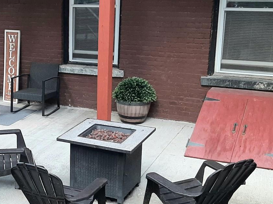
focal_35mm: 63
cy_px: 134
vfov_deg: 23.2
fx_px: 497
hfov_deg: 29.4
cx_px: 26
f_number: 1.7
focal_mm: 3.93
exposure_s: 1/60.2
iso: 64
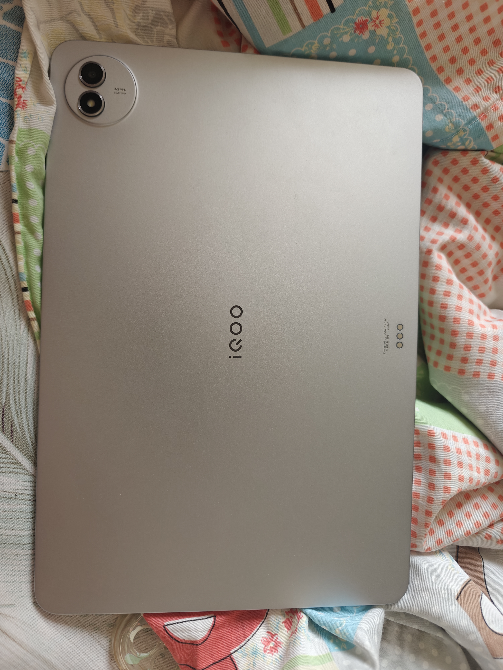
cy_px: 335
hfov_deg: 58.9
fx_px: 446
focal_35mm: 23
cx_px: 252
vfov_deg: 73.9
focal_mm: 6.06
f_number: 1.6
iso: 50
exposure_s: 1/100
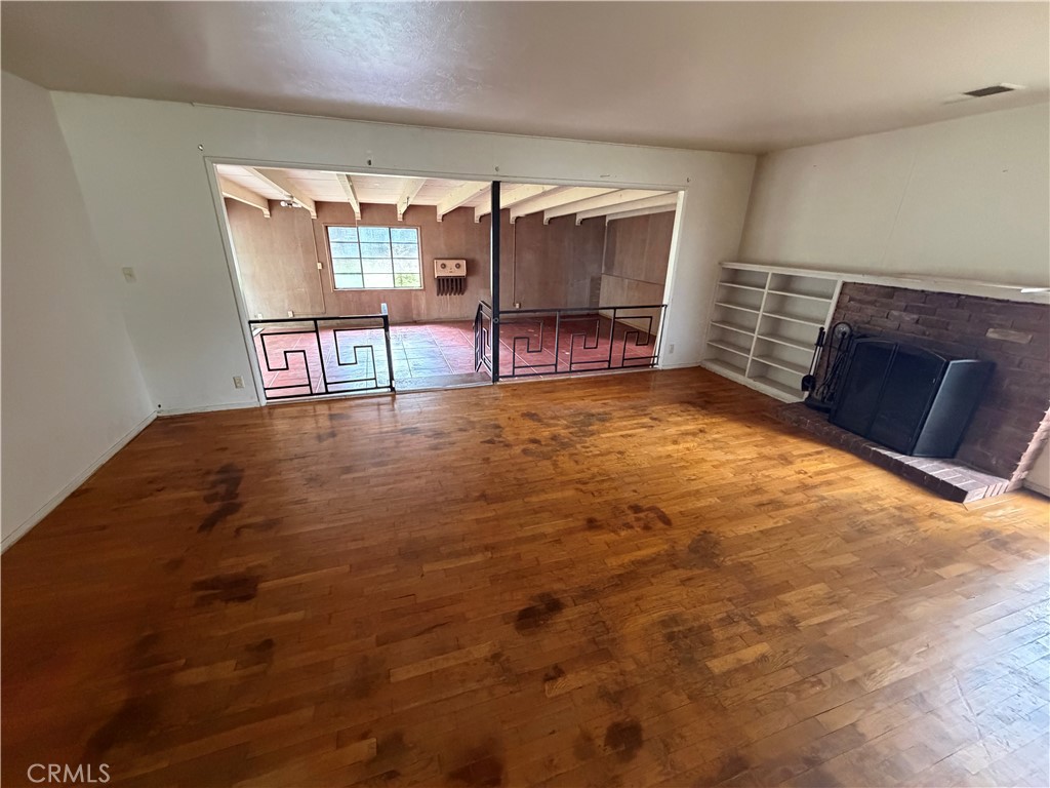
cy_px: 394
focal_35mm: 14
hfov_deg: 102.1
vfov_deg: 85.7
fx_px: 425
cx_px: 525
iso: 800
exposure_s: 1/60
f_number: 2.2
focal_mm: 2.22
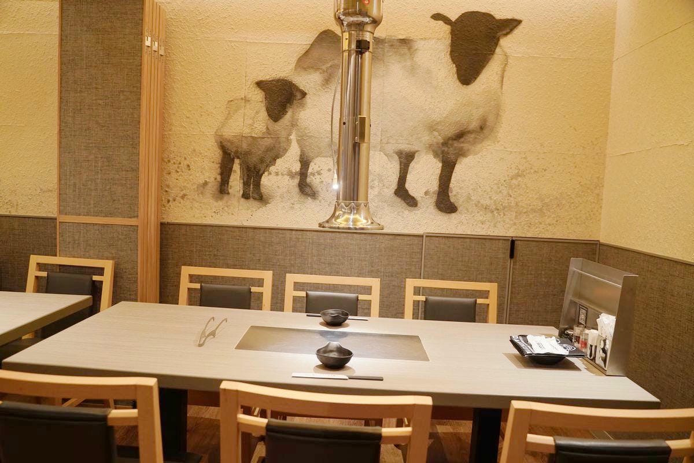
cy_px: 232
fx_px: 540
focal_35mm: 28
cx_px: 347
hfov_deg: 65.5
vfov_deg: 46.4
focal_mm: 28
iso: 2000
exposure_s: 1/60
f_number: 4
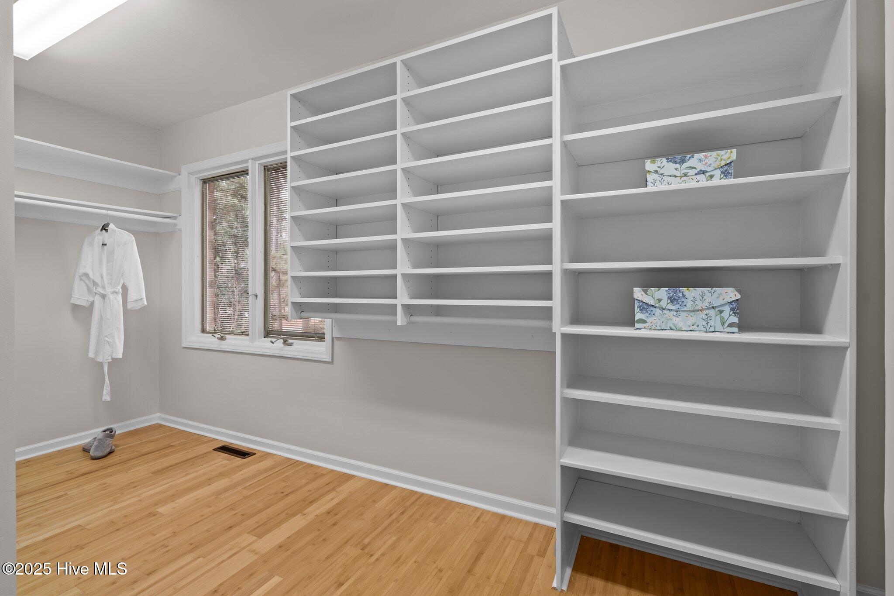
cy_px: 298
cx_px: 447
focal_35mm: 16
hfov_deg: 96.7
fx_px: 397
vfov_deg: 73.7
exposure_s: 1/2
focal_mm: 16
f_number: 8
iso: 400
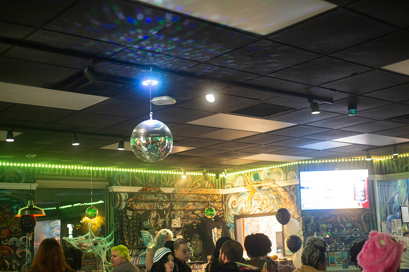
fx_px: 568
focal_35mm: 50
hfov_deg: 39.6
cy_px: 136
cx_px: 204
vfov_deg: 26.9
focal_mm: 50
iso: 3200
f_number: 2.8
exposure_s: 1/60
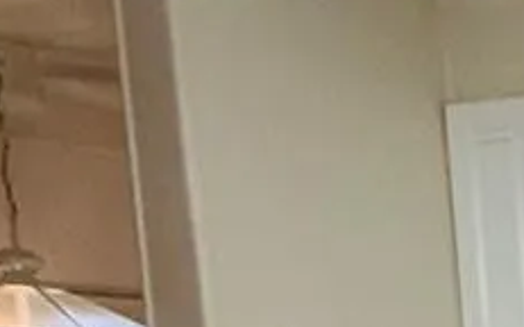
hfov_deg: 13.3
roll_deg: -1.2
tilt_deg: -9.4
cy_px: 688
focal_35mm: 103
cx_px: 1347
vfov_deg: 11.3
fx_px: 1470
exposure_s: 1/122
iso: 64
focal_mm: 2.22
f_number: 2.2
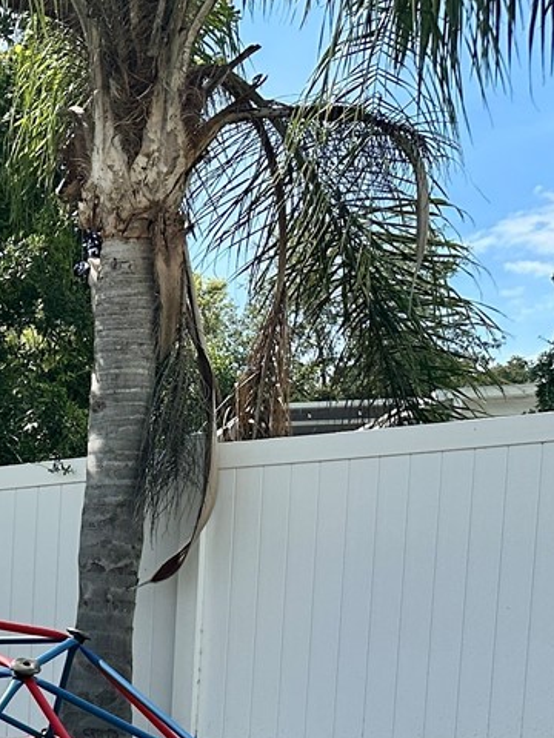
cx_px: -474
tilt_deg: -6.7
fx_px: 1707
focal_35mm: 80
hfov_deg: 15.5
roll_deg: +1.0
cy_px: 889
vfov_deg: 22.5
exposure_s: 1/3155
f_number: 1.78
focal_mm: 6.86
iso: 80
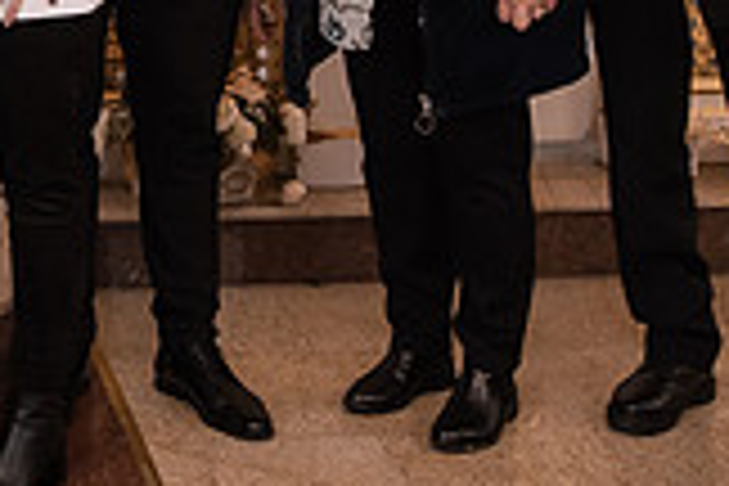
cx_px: -230
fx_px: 2389
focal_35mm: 118
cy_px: -253
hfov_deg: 16.4
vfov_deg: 11.1
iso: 800
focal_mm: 29
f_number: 2.8
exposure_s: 1/125
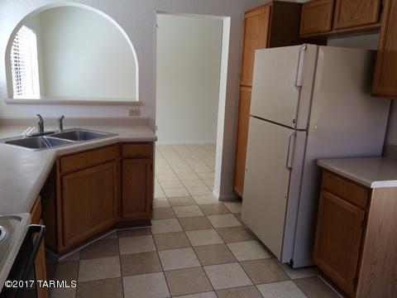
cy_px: 149
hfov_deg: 61.7
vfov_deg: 48.2
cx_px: 198
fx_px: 333
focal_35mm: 29
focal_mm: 4.15
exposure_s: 1/130
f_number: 2.2
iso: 32
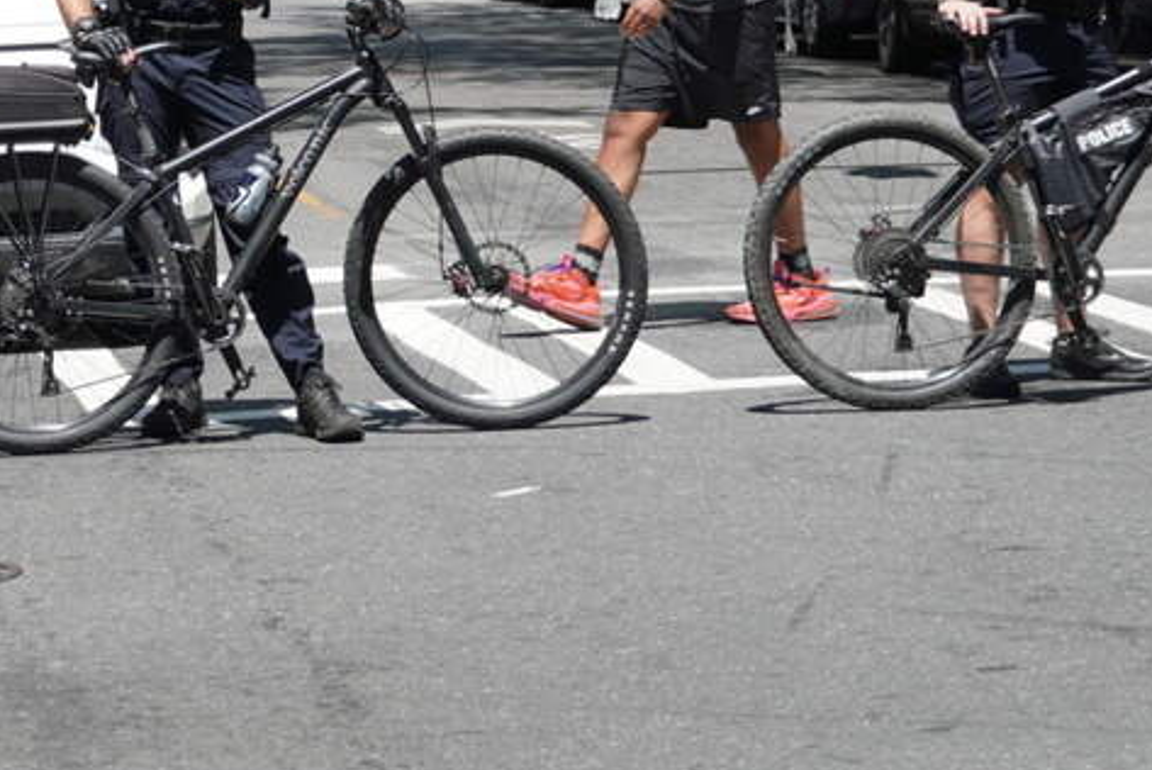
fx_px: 5603
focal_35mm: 175
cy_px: -49
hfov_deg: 11.5
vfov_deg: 7.8
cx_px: -180
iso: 100
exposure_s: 1/400
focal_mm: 46
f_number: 5.6
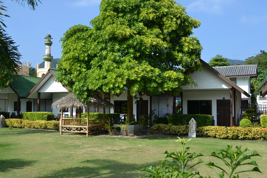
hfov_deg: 53.1
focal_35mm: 36
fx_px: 267
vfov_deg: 36.9
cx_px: 134
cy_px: 89
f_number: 8
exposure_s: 1/250
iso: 100
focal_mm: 24
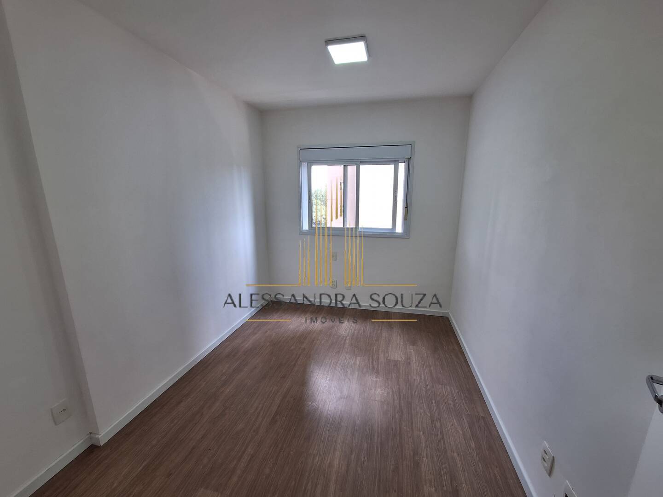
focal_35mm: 13
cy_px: 248
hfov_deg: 106.2
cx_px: 332
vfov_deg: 89.9
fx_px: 249
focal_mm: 1.74
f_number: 2.2
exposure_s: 1/60
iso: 50
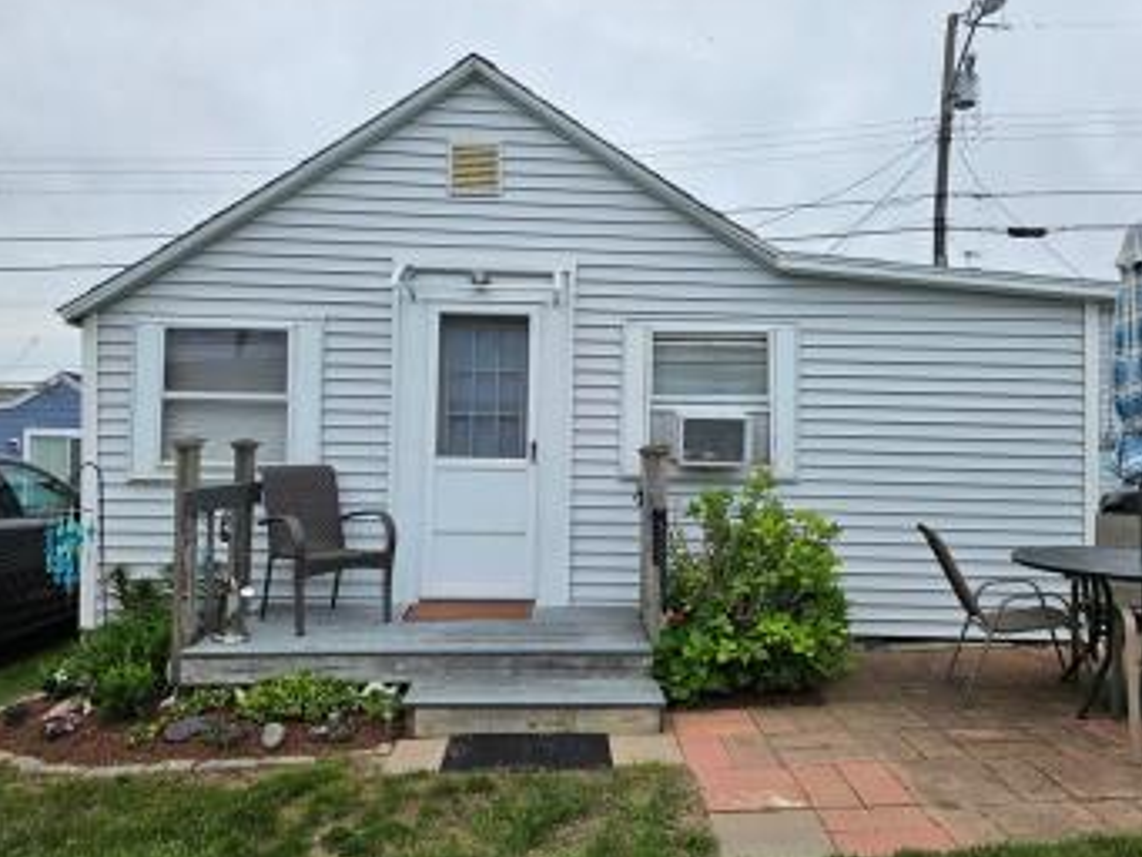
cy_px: 405
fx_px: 891
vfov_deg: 51.4
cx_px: 606
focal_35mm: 27
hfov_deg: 65.2
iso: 25
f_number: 1.8
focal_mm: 5.4
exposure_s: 1/1567
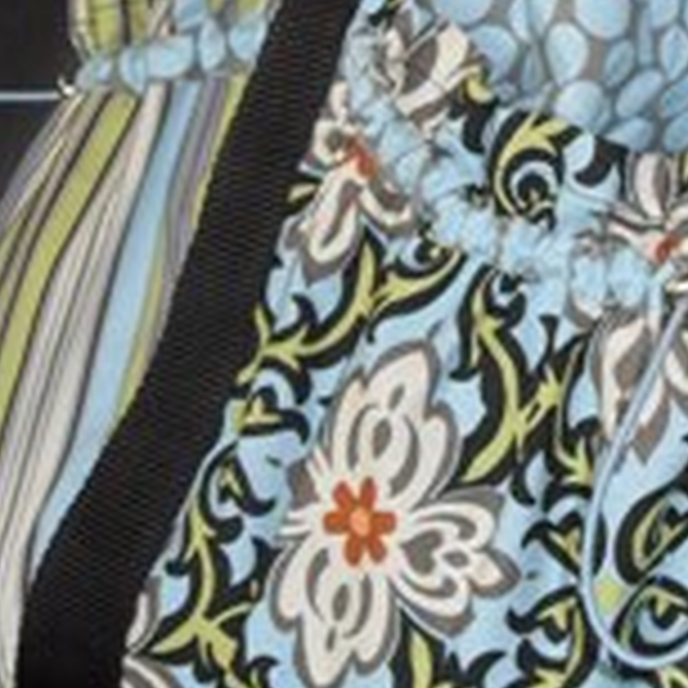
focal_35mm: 111
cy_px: 243
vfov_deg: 15.7
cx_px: 737
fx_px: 2496
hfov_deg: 15.3
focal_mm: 6.5
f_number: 3.6
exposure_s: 1/45
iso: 200
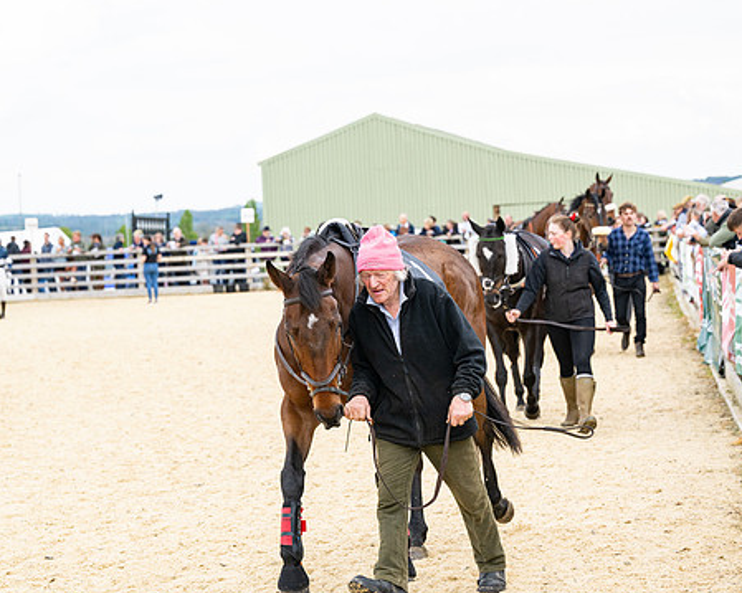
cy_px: 350
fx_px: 2174
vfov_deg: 15.5
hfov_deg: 19.4
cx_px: 356
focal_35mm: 99
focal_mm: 70
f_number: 4
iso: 400
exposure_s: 1/2000
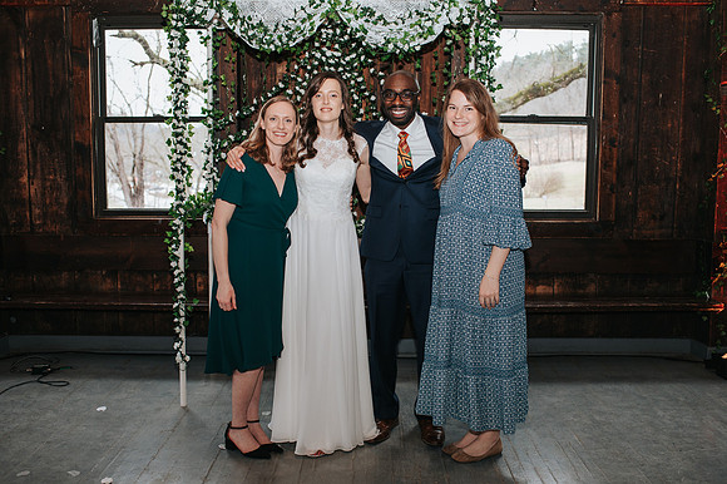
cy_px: 242
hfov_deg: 52.8
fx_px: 732
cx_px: 364
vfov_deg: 36.6
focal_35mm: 36
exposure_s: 1/200
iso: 1000
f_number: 3.2
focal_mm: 35
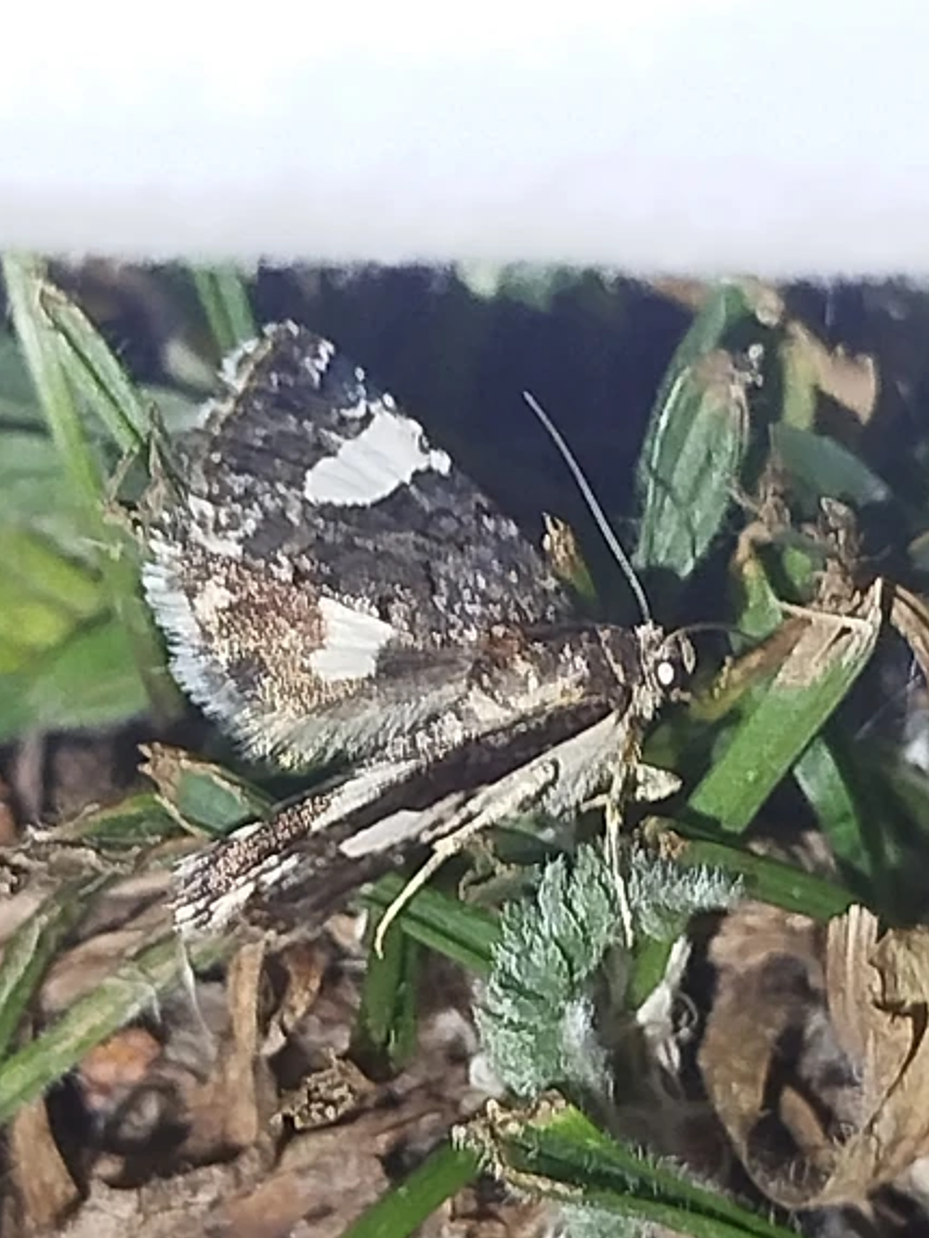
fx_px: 4688
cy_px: 658
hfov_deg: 11.3
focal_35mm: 131
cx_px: 429
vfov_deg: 15.1
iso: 125
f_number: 1.7
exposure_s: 1/33
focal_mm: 5.31
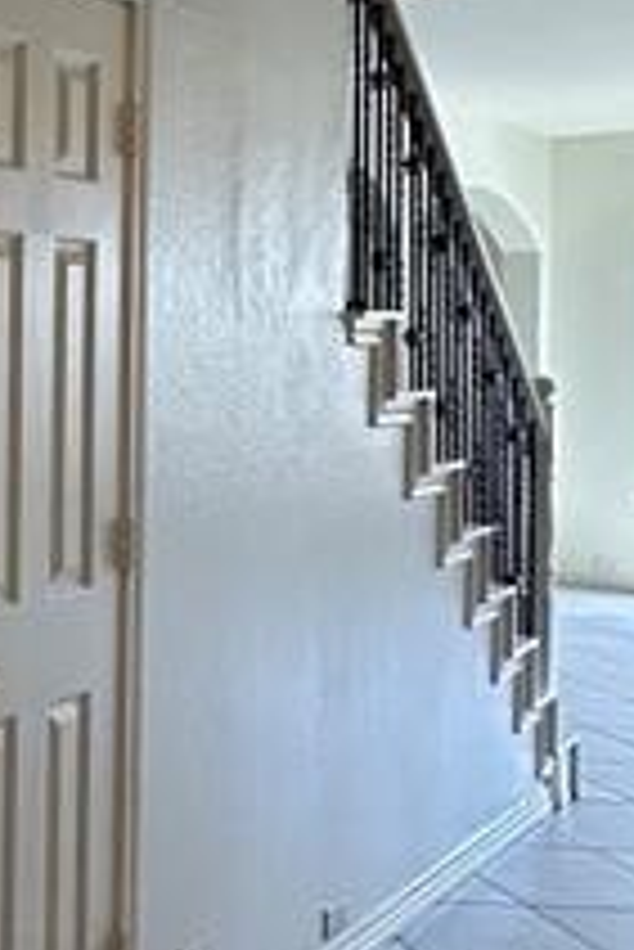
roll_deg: -1.7
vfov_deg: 37.2
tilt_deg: +0.7
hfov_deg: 19.0
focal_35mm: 53
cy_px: 338
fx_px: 1398
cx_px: -535
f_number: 2.2
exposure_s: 1/60
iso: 160
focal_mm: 2.22
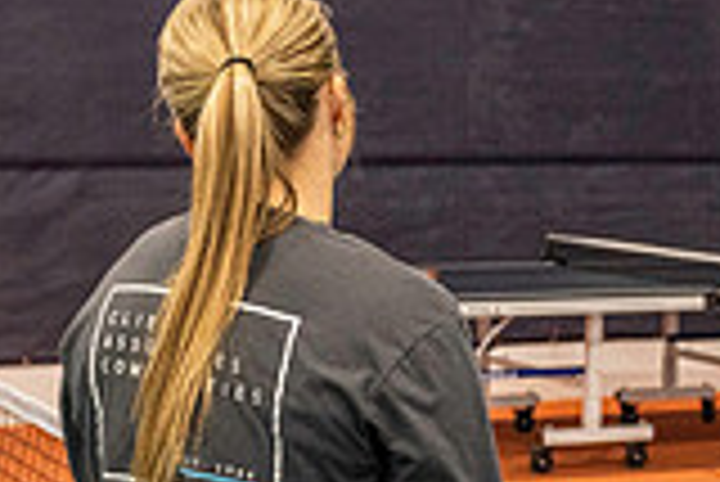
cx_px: 400
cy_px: 394
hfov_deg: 17.6
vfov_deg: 11.8
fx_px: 2322
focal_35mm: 116
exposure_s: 1/250
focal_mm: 32
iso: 5000
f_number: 4.5
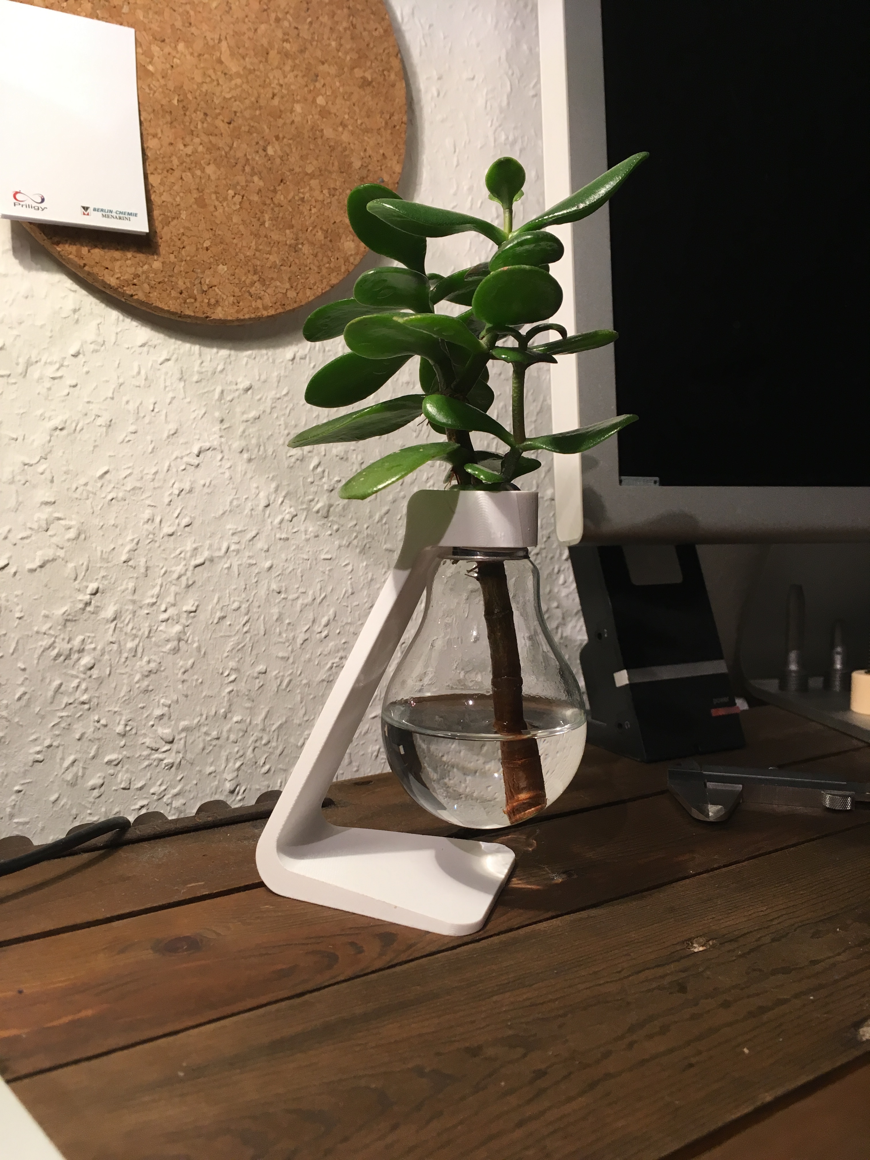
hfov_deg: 48.2
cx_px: 435
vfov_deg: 61.7
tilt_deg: -7.1
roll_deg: -0.4
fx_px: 972
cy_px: 580
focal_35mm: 29
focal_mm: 4.15
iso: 40
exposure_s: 1/33
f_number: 2.2
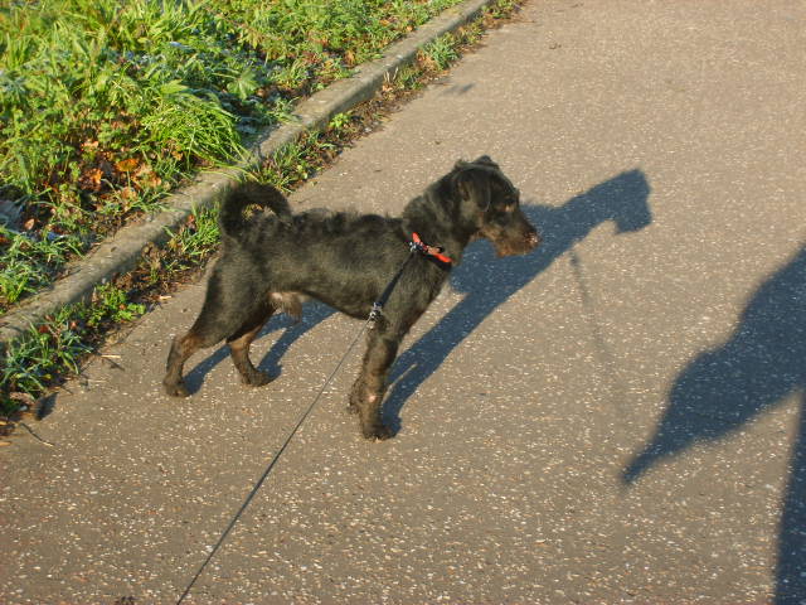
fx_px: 1676
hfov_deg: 27.0
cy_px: 302
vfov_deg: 20.4
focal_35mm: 72
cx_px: 403
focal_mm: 12
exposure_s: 1/125
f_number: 3.9
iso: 50
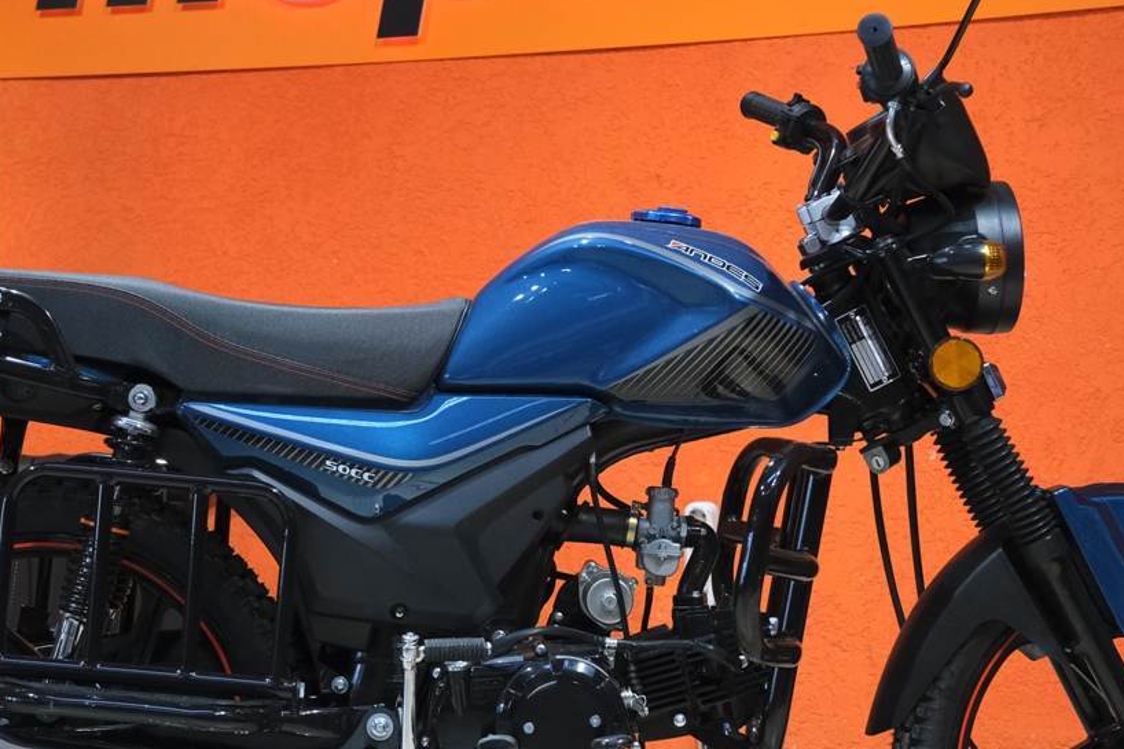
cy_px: 361
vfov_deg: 15.2
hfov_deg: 22.6
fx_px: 2809
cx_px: 495
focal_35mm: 90
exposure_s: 1/100
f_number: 4
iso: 1600
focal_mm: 30.8
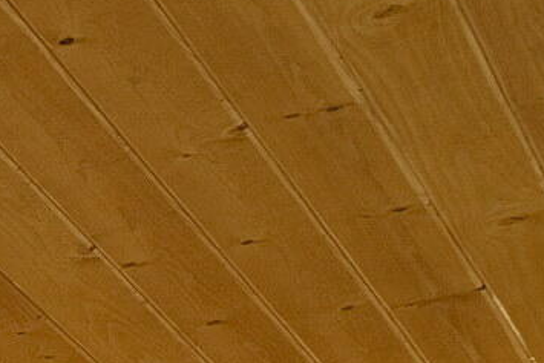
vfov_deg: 7.7
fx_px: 2147
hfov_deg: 9.0
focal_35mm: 142
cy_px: 1271
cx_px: -1414
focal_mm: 18
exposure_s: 1/4
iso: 100
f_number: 7.1
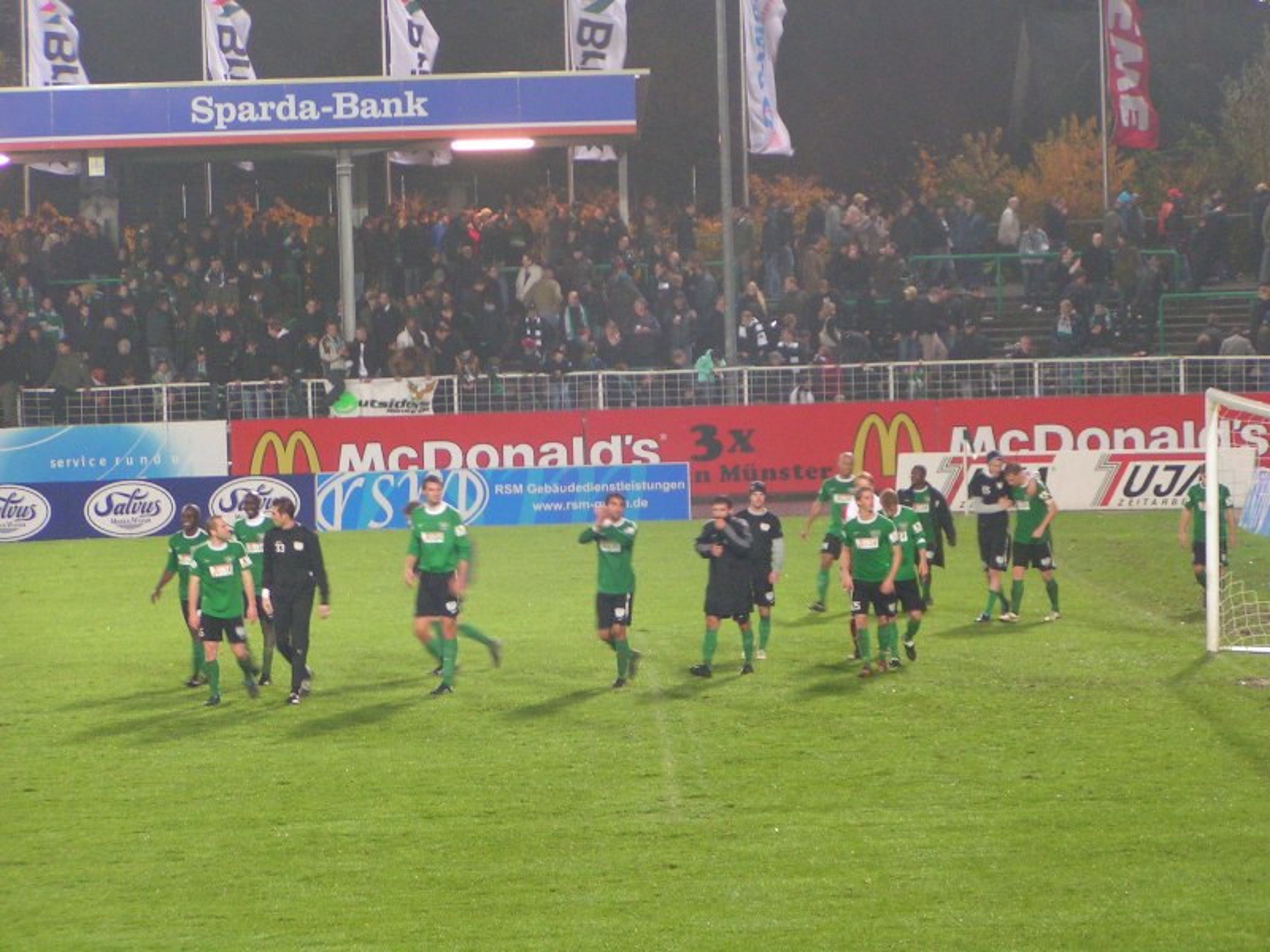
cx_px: 635
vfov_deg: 10.4
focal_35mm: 143
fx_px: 5246
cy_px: 476
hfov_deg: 13.8
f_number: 3.5
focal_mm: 21.9
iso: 200
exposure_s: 1/25
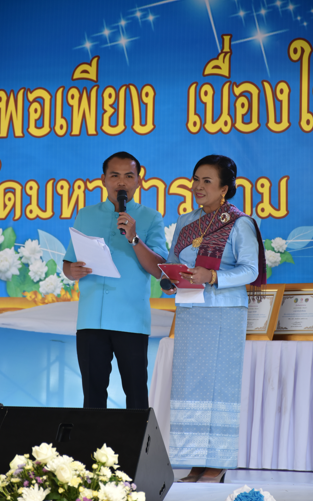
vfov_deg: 12.2
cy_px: 251
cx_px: 154
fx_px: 2348
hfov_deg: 7.6
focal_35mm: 172
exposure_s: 1/125
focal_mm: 112
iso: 400
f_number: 5.6
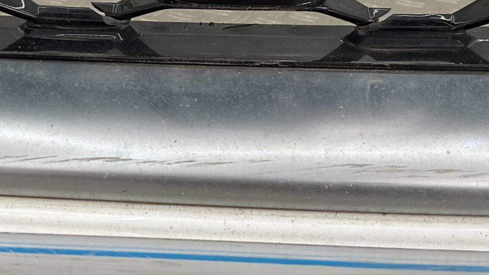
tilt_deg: -23.9
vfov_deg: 16.7
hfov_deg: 29.5
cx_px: 159
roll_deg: -1.3
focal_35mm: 71
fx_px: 921
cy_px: 9
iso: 20
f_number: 1.8
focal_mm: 3
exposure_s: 1/120
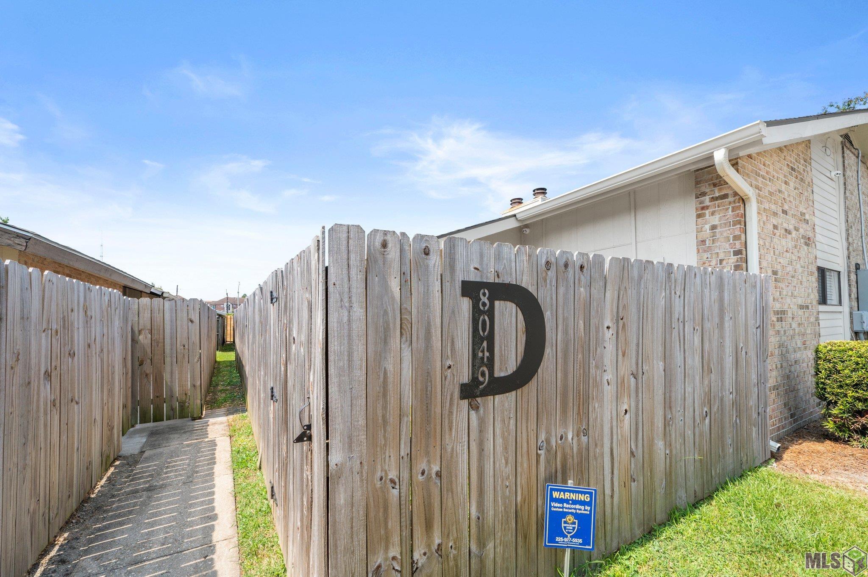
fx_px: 337
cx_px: 434
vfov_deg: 81.1
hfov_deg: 104.3
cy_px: 288
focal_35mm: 14
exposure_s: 1/320
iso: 250
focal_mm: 14
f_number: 10
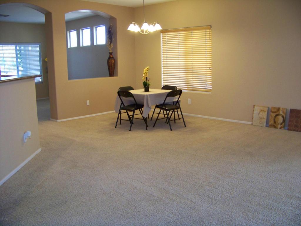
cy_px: 113
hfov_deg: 51.4
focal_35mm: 36
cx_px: 150
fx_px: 313
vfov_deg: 39.7
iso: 200
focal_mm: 5.85
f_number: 2.8
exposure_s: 1/30
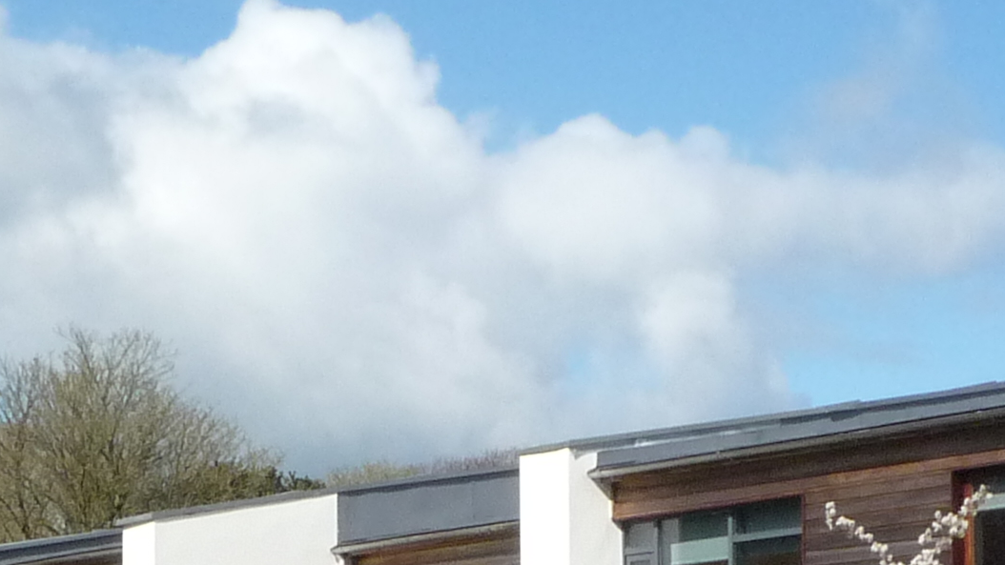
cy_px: 753
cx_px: 308
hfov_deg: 15.9
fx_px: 3598
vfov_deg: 8.8
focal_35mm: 135
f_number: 7.1
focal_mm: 6.3
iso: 200
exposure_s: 1/800
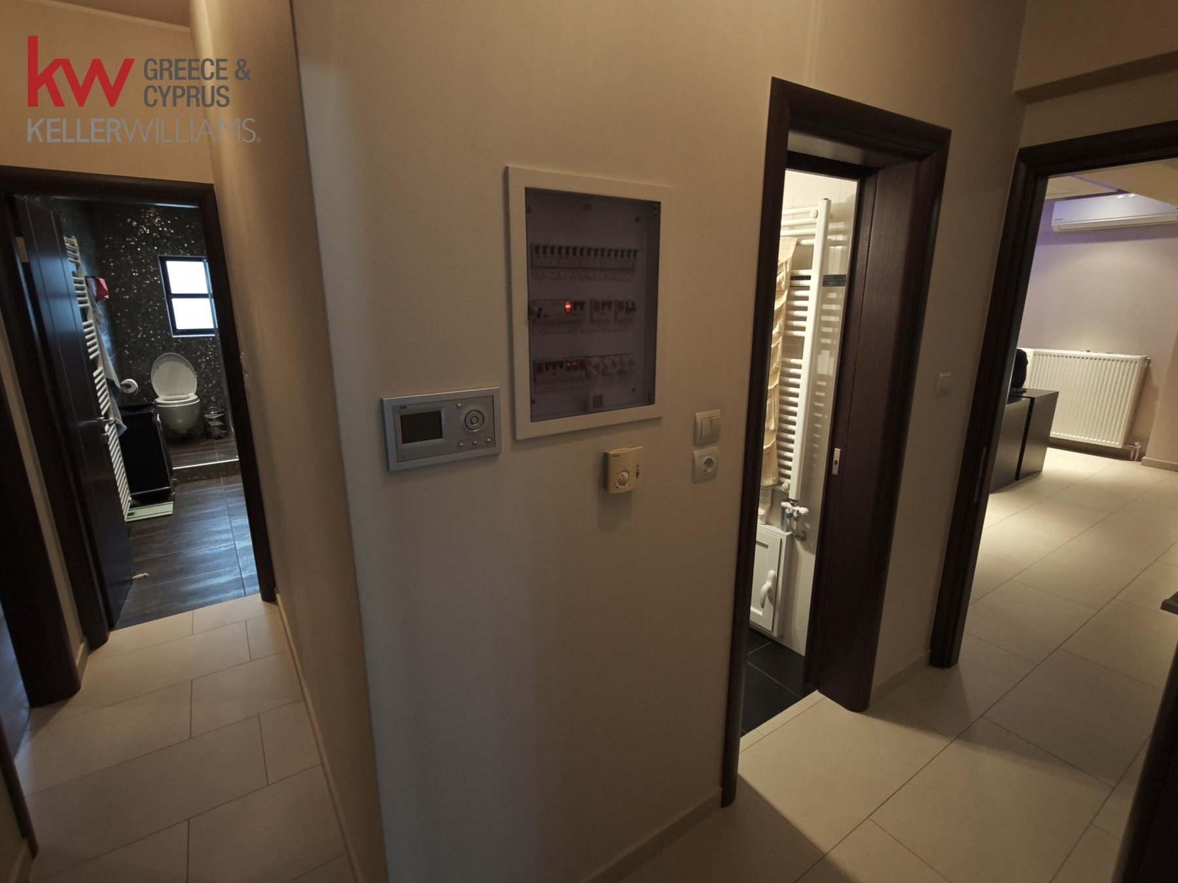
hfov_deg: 94.5
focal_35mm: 16
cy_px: 432
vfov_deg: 78.1
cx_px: 581
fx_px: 544
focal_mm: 2.3
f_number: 2
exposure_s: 1/33
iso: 1000
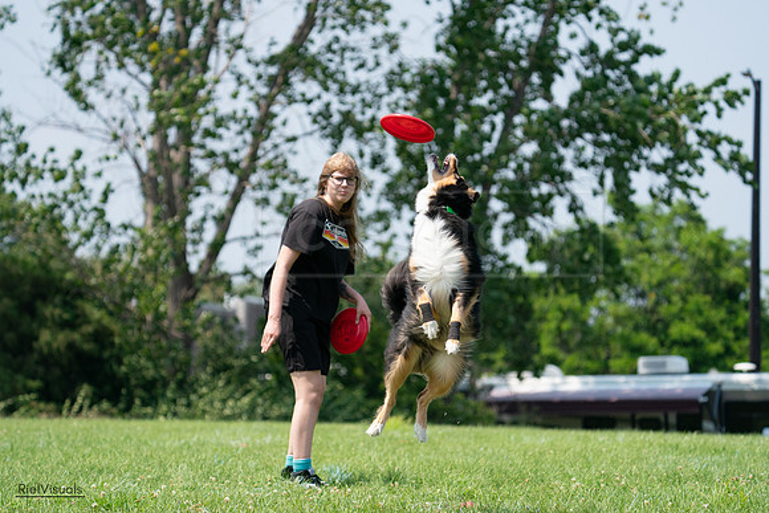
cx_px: 384
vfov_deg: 6.6
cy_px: 256
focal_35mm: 207
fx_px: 4423
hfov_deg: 9.9
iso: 1250
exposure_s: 1/4000
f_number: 5.6
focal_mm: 207
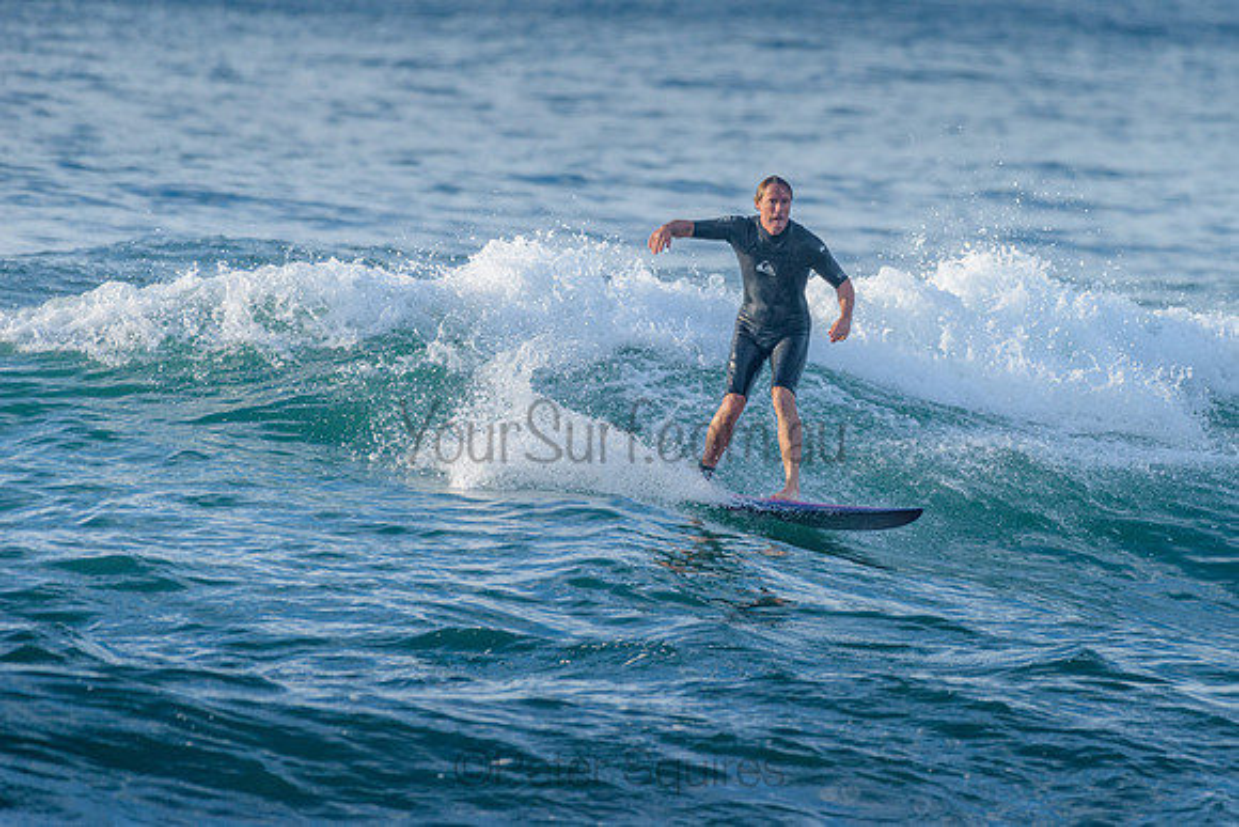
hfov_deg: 3.4
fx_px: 21106
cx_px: 754
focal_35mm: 613
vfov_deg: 2.2
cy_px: 332
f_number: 5.6
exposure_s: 1/2000
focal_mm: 500
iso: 450
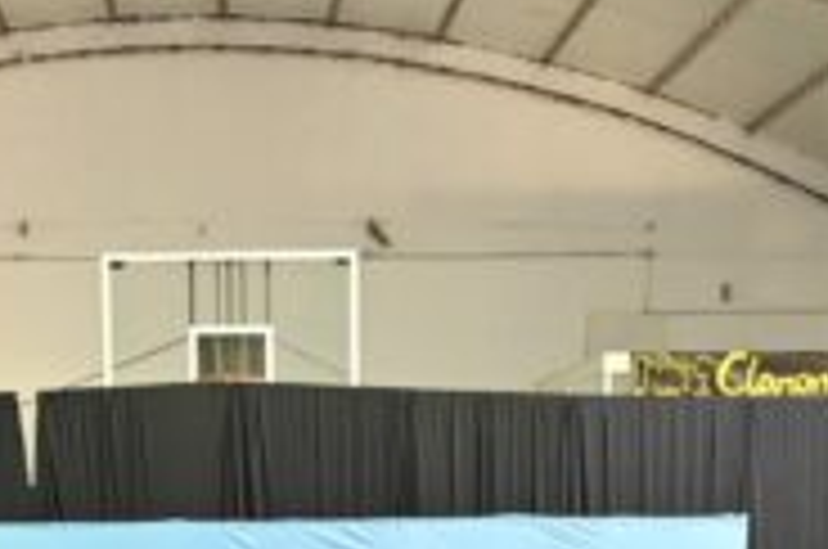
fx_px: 1791
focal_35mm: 78
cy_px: 914
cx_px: 230
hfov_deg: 25.8
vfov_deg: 15.5
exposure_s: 1/80
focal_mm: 14
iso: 2500
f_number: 3.5
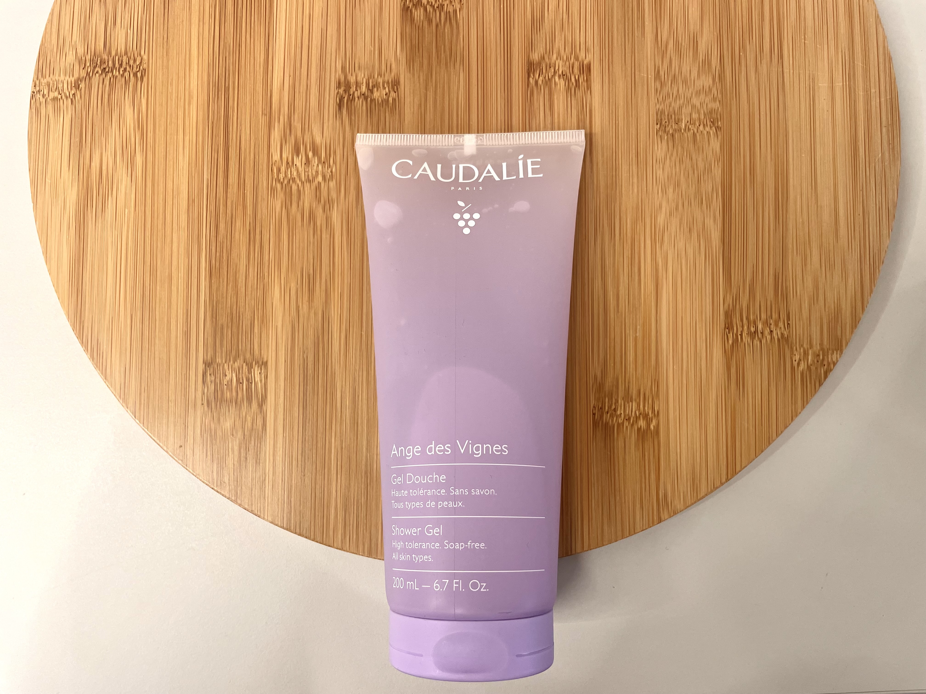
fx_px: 696
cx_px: 463
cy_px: 347
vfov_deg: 53.1
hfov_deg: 67.3
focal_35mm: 26
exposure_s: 1/100
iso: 125
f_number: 1.6
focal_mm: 4.2
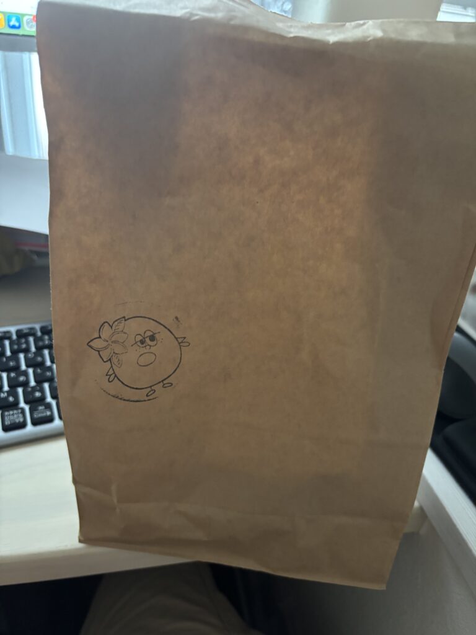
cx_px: 238
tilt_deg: -32.9
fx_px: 477
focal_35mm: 26
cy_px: 318
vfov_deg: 67.3
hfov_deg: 53.1
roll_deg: -8.9
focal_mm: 5.96
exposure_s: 1/25
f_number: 1.6
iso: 500
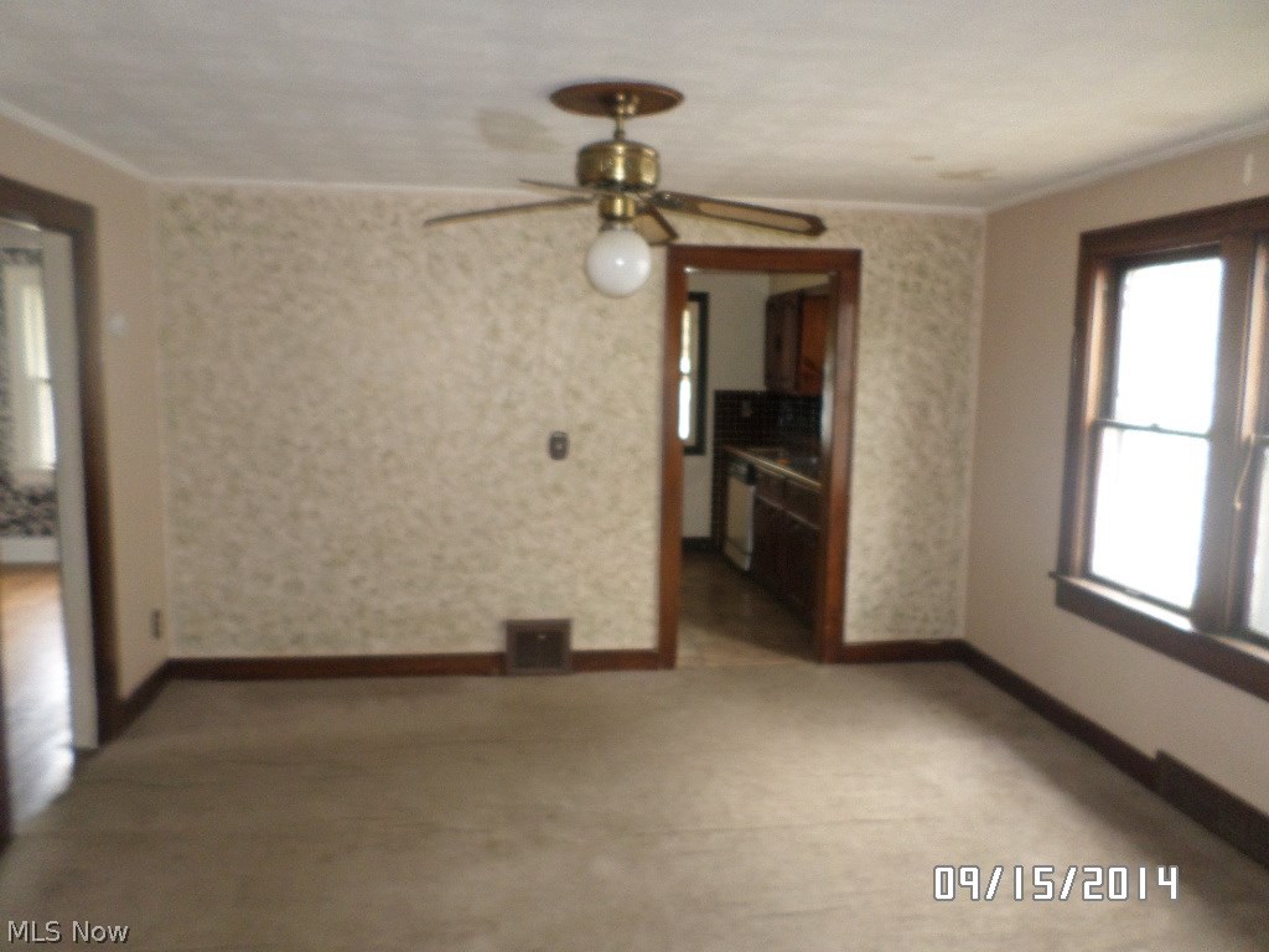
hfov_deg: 69.4
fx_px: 916
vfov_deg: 54.9
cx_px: 634
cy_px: 476
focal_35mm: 25
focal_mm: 4.5
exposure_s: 1/30
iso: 160
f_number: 2.5
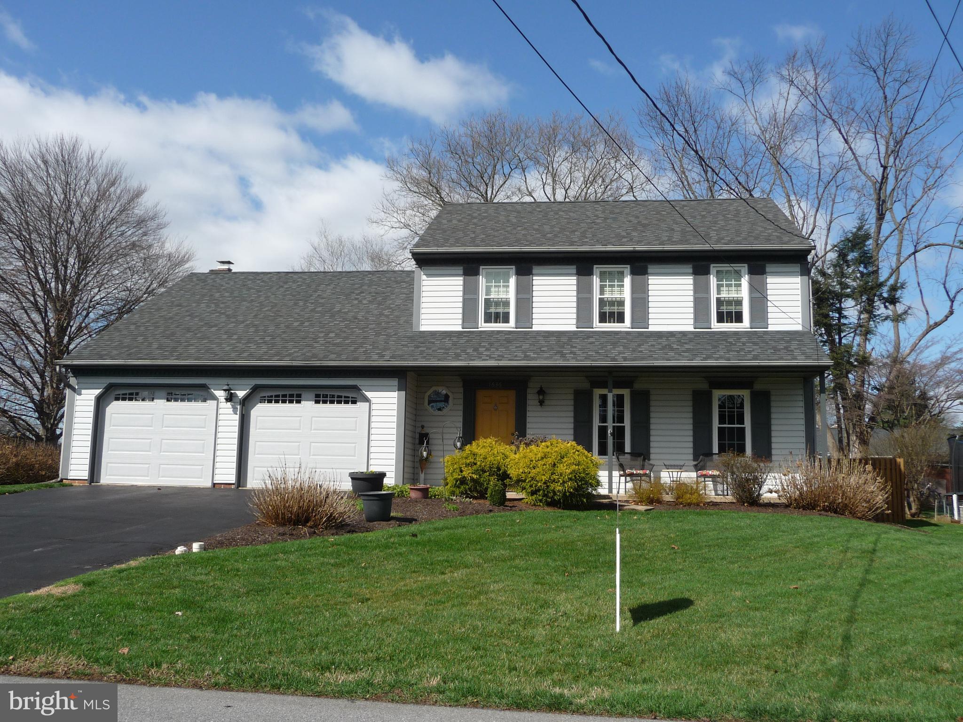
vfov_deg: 44.2
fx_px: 890
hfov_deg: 56.8
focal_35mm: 32
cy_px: 361
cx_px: 482
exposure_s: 1/1000
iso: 100
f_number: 3.5
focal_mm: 5.3
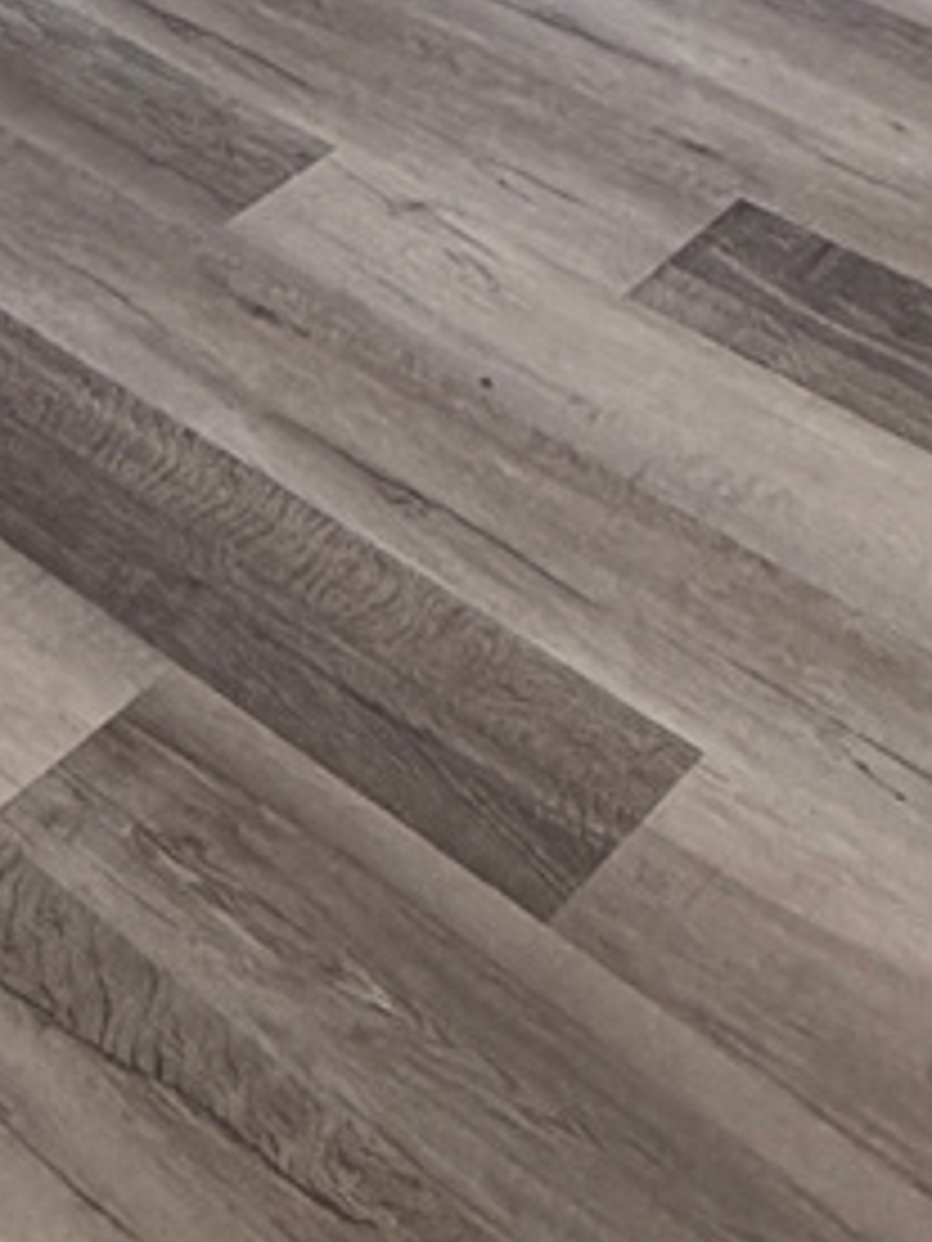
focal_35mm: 78
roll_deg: -2.0
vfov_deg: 19.3
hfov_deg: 18.7
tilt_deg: -8.9
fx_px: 2800
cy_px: -950
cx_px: 171
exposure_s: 1/120
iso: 125
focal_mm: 2.22
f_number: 2.2
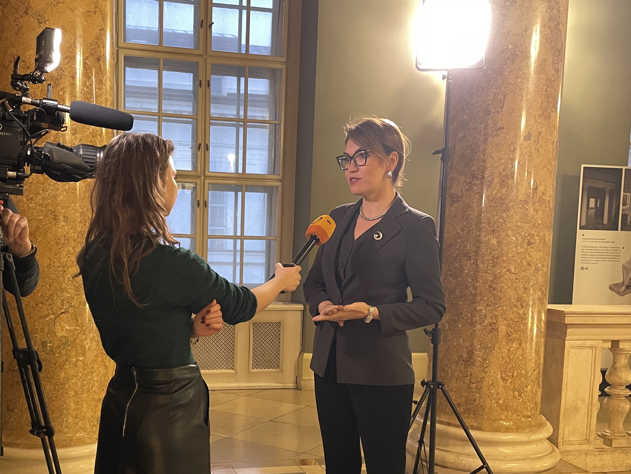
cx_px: 241
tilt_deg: -6.0
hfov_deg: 46.4
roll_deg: -1.8
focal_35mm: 40
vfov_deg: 35.4
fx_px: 729
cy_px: 332
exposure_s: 1/33
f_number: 1.6
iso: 400
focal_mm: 4.2
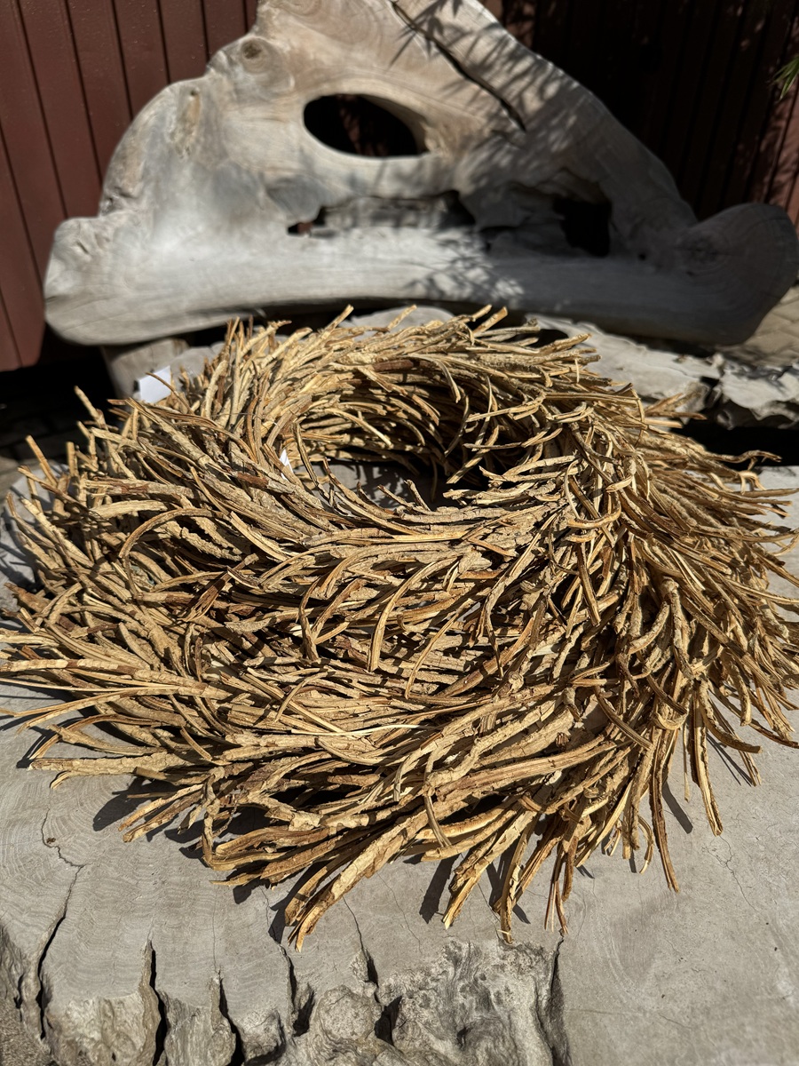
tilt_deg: -36.9
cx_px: 400
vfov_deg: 71.6
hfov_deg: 56.8
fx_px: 739
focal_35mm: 24
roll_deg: -1.9
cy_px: 533
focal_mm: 6.76
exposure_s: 1/7937
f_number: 1.78
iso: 80
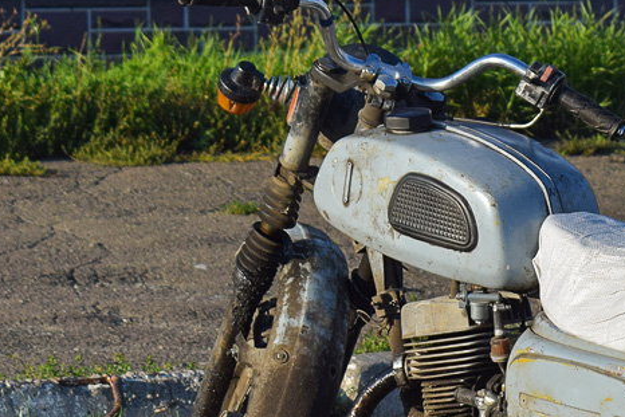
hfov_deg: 9.7
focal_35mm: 212
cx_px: 526
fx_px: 3686
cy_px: 334
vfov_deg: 6.5
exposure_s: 1/800
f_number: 6.3
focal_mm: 55
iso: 200
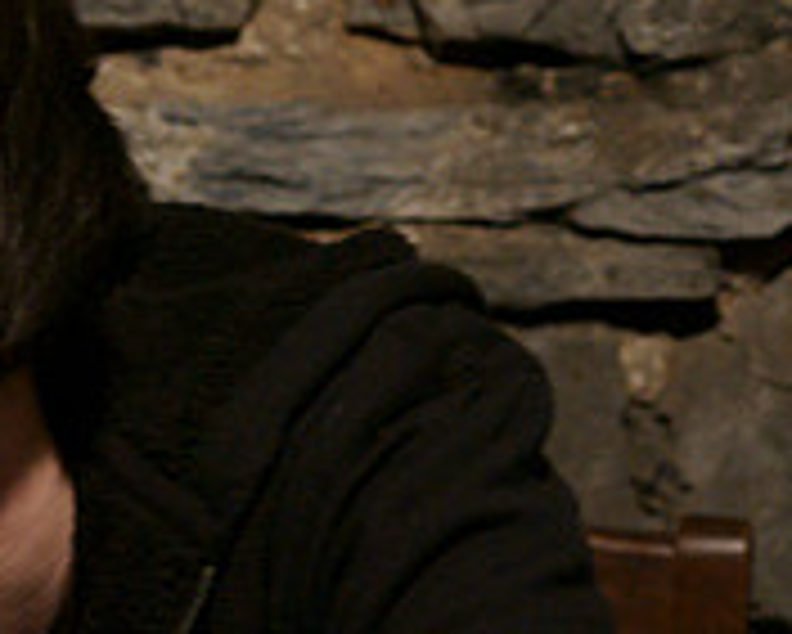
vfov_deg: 5.6
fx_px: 6543
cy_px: 281
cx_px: -189
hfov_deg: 6.9
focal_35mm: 279
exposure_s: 1/25
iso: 1600
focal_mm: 60
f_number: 3.2
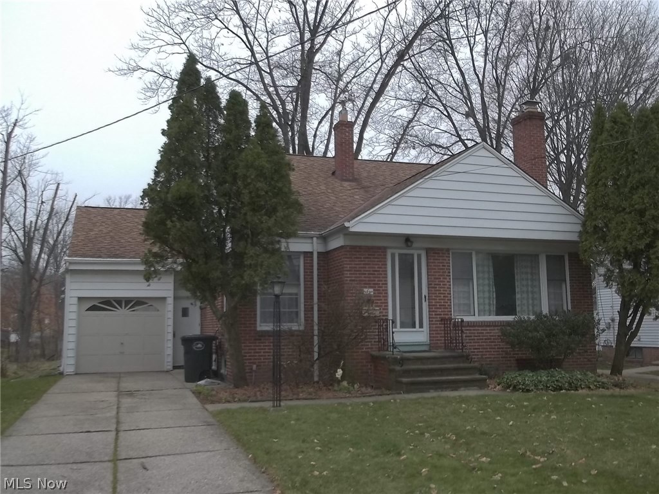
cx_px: 330
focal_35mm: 33
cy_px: 247
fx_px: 628
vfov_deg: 42.9
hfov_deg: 55.4
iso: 80
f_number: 3.3
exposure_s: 1/50
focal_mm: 5.9
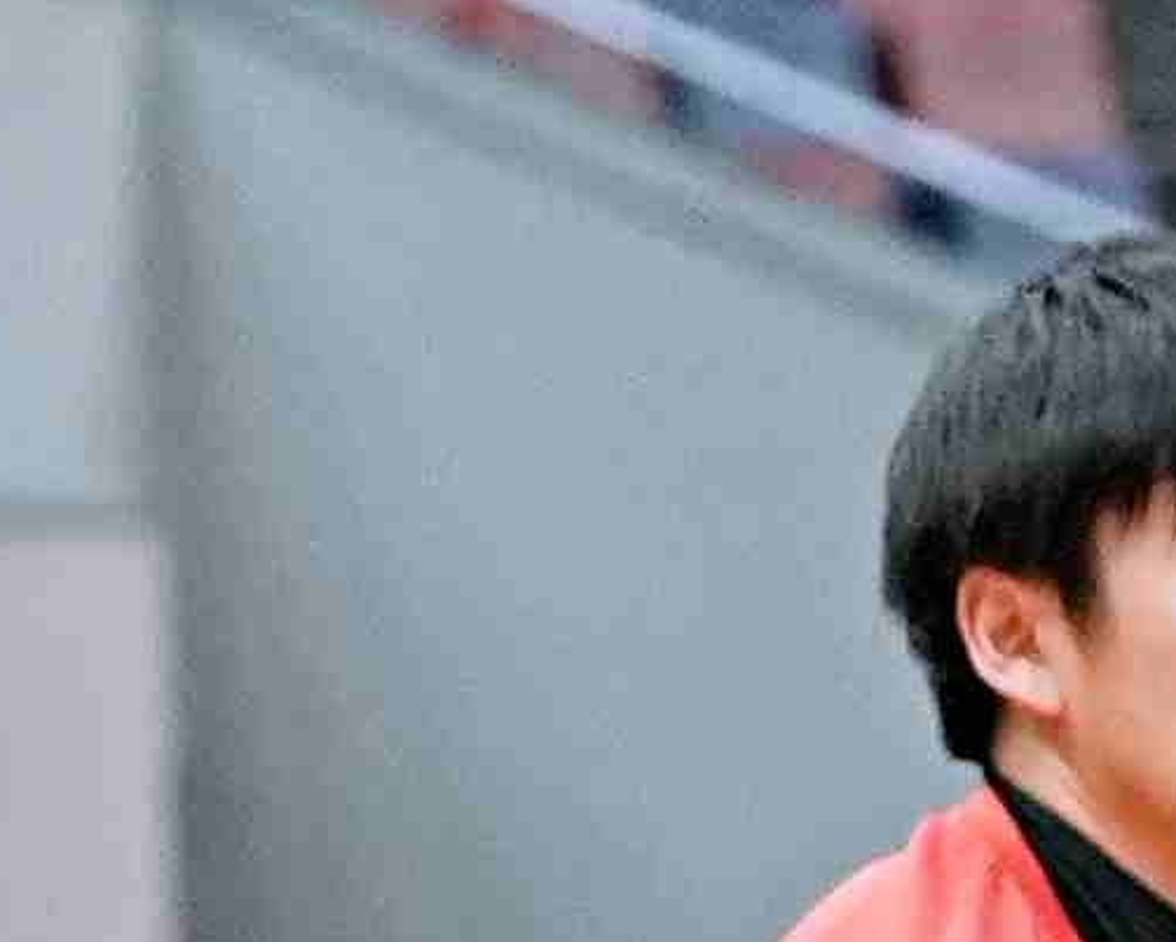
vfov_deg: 1.8
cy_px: 1188
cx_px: -1902
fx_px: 29979
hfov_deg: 2.2
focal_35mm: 861
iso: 1600
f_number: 2.8
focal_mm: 78
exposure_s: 1/400
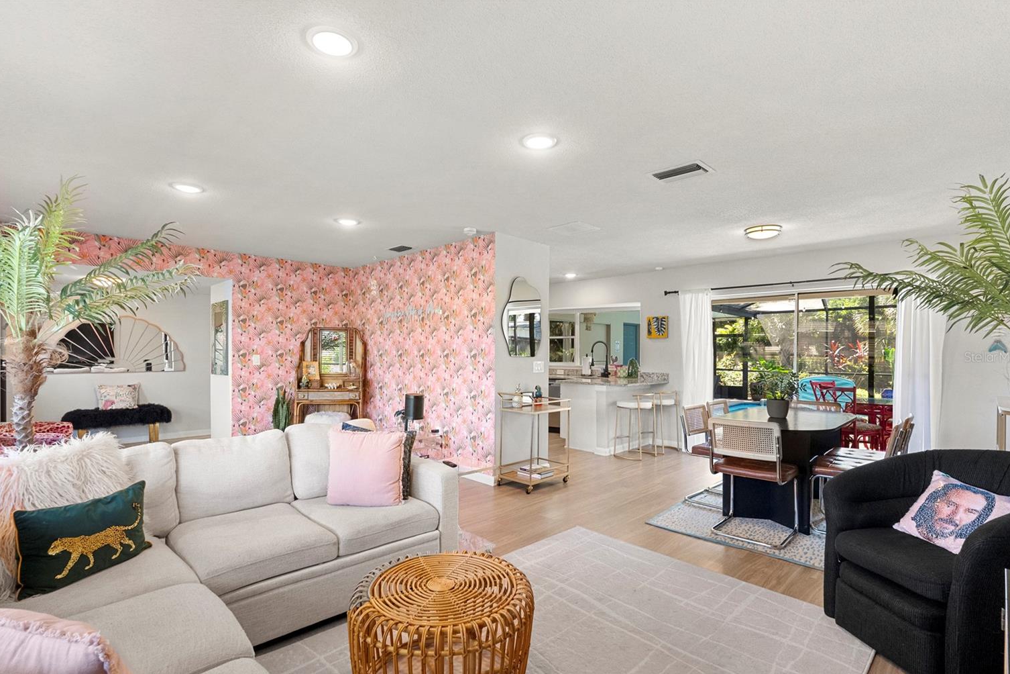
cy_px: 356
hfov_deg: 93.2
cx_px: 488
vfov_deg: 70.4
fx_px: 477
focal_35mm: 17
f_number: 9
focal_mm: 16
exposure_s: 1/20
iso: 2000
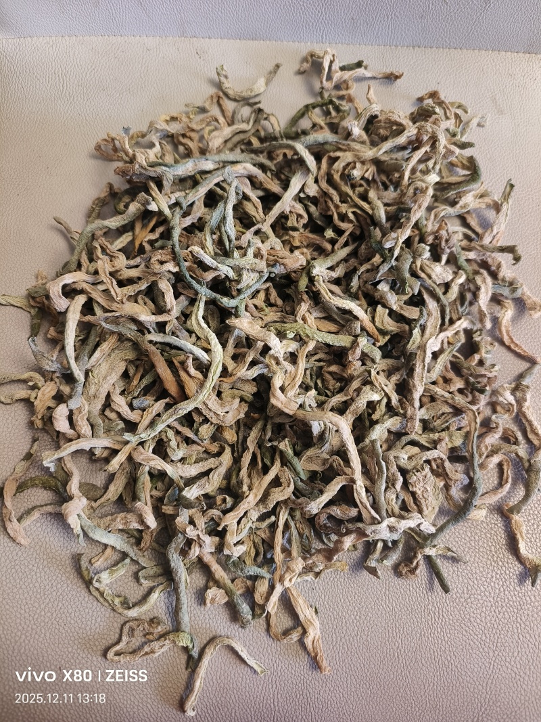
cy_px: 361
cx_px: 270
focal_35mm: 23
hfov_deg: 58.9
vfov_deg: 73.9
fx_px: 479
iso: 1200
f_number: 1.75
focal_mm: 5.5
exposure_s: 1/50
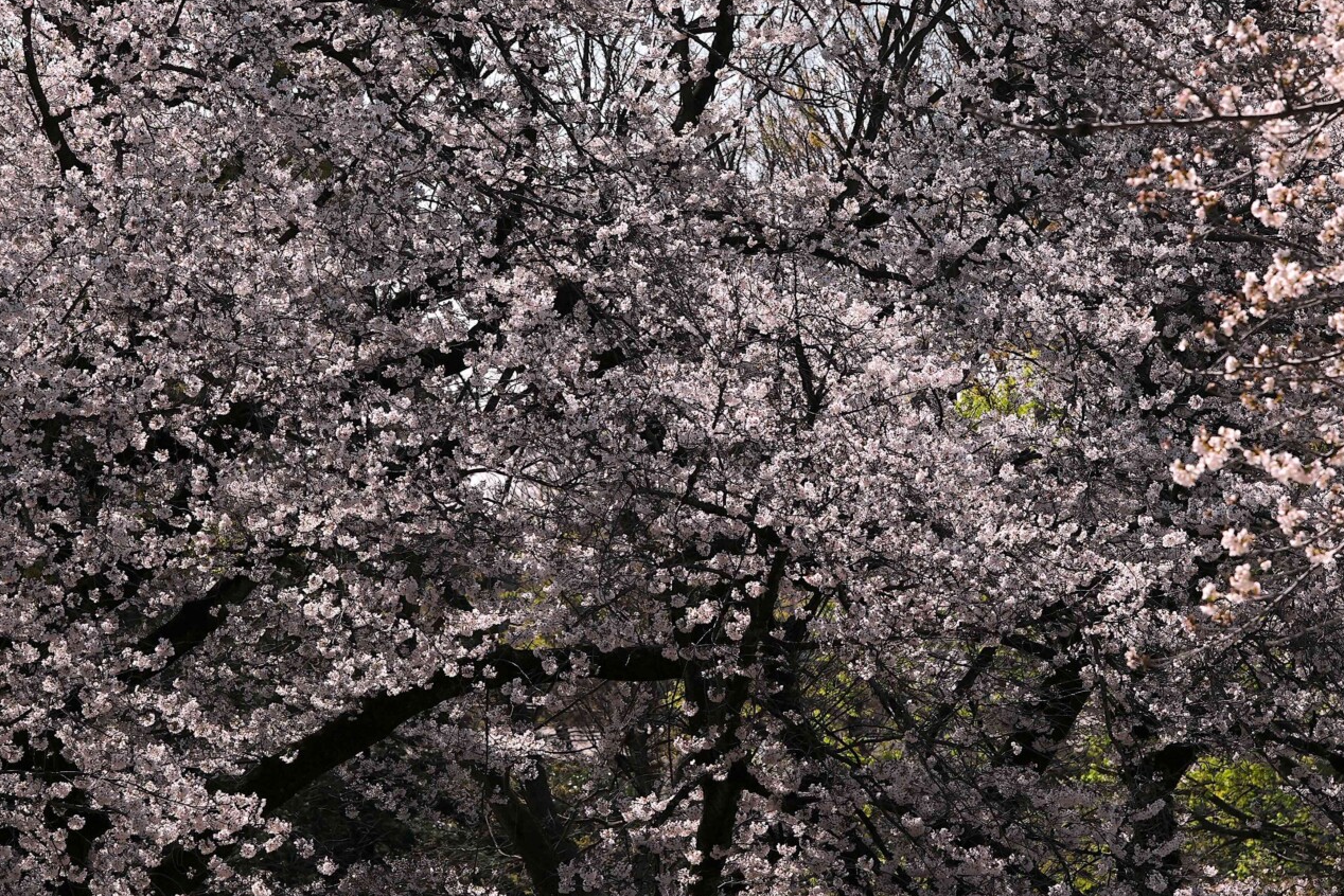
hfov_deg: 9.3
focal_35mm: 222
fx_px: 8289
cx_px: 796
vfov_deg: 6.2
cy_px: 291
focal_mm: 110
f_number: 5.6
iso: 100
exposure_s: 1/1600
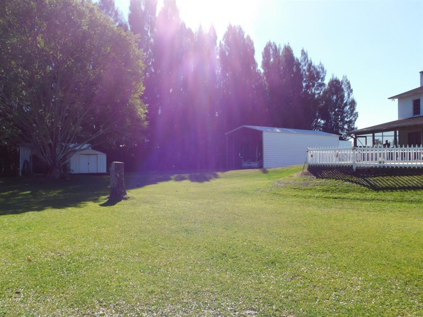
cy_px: 158
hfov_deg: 60.0
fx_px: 367
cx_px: 212
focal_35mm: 30
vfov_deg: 46.8
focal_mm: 5.3
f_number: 3.2
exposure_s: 1/1000
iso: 125
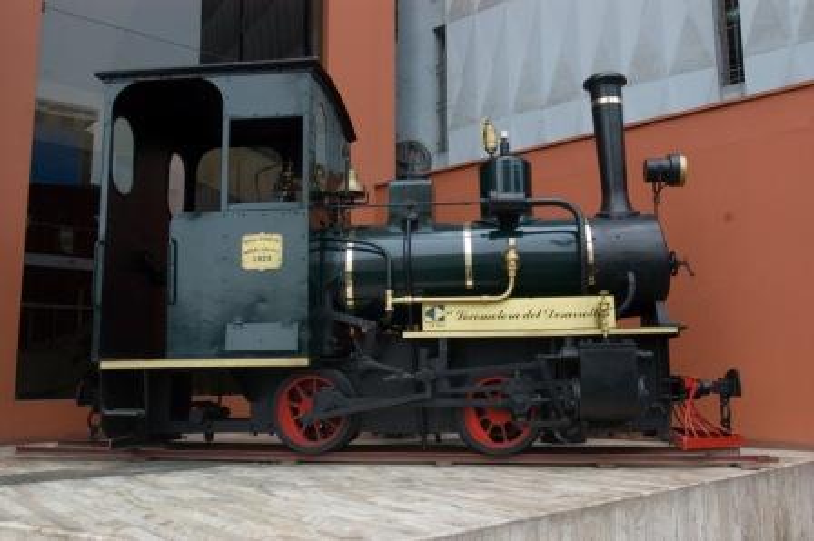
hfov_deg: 57.3
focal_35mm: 33
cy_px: 270
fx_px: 746
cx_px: 407
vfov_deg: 39.9
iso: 500
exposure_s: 1/160
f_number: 5
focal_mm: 22
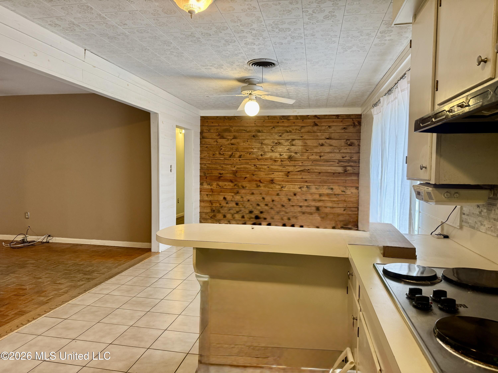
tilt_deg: -3.5
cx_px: 249
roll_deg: -0.7
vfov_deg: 56.8
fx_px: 345
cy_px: 186
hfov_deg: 71.6
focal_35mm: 24
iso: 160
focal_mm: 6.76
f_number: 1.78
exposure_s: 1/60
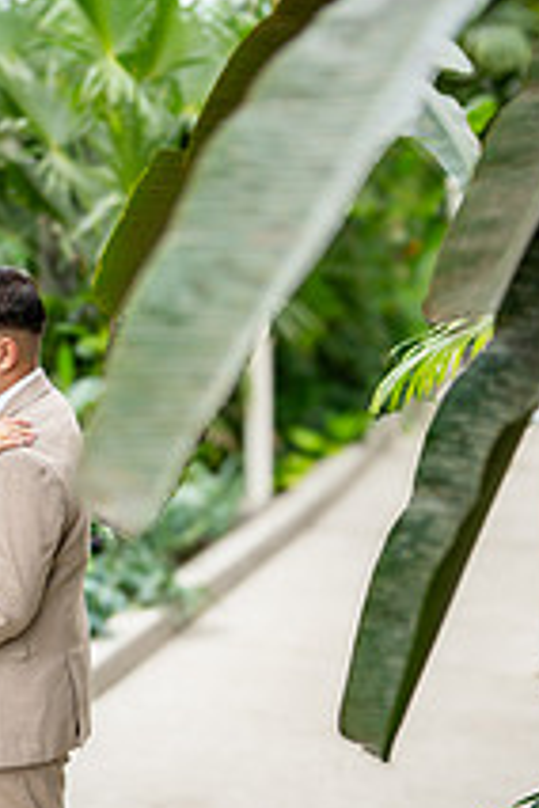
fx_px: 1662
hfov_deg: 18.2
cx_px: 68
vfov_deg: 27.3
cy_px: 440
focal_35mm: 74
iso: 200
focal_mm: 35
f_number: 1.2
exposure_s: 1/800
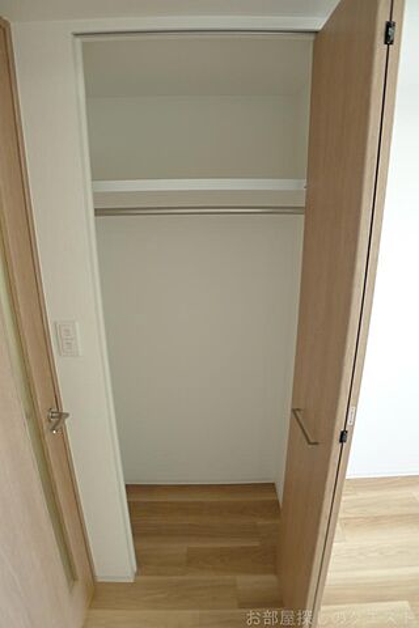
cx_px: 210
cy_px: 314
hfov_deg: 53.1
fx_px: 419
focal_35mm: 24
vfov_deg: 73.7
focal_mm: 5.1
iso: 80
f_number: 2
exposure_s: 1/20
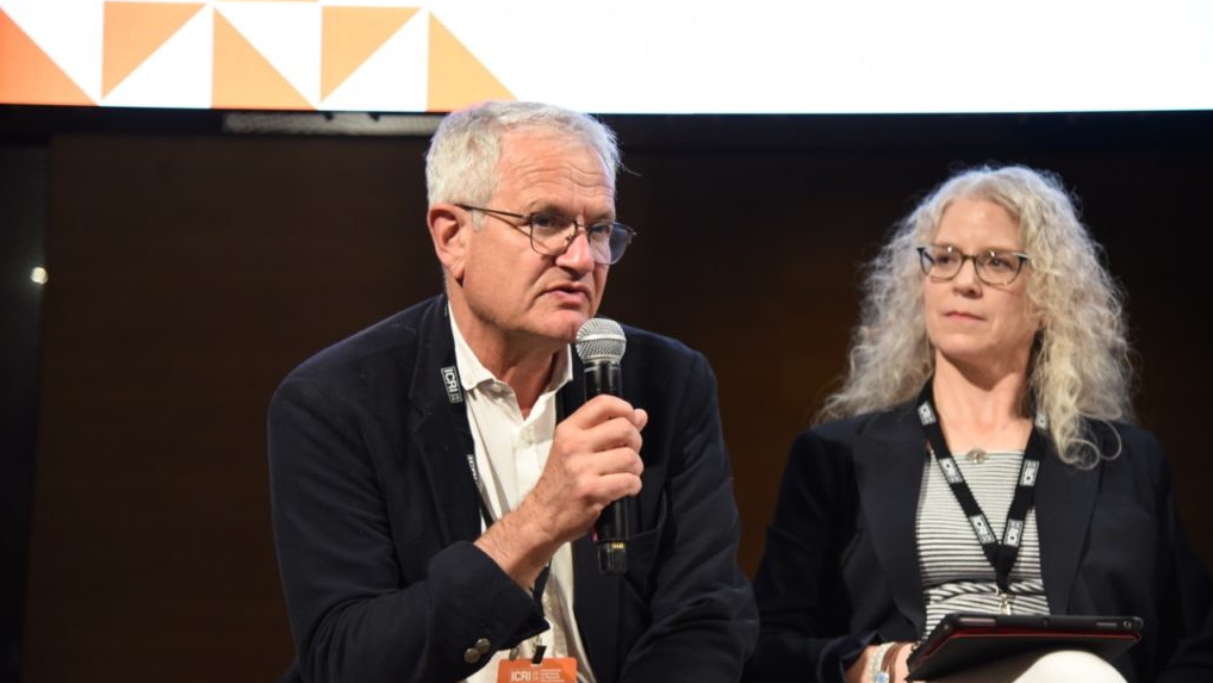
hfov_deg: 26.8
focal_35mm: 79
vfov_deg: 15.3
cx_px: 606
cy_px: 318
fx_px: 2541
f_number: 4
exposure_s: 1/100
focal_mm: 75
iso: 2000
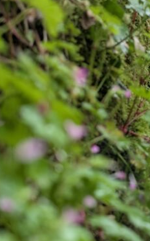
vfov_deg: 29.4
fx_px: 459
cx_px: 131
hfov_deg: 18.3
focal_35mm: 70
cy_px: 120
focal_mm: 6.9
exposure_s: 1/47.6
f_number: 1.68
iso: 87
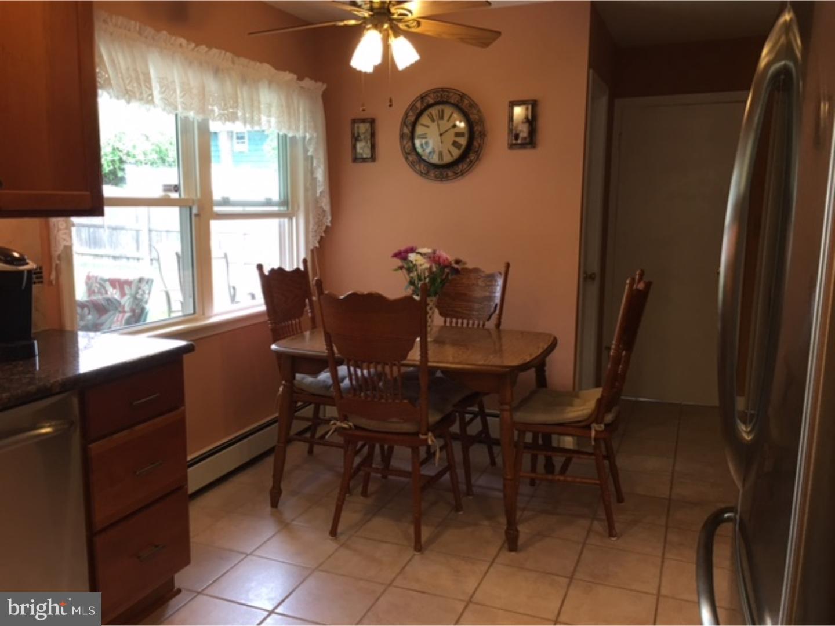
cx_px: 418
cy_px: 313
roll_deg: +0.0
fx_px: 700
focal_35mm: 29
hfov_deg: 61.7
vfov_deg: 48.2
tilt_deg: -7.6
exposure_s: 1/15
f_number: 2.2
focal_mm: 4.15
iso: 25
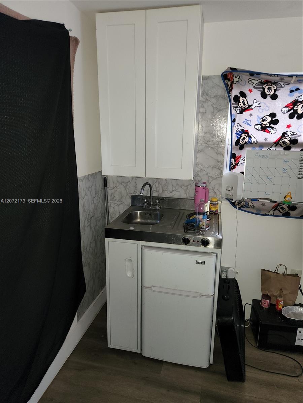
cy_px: 202
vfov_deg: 73.9
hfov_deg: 58.9
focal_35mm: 23
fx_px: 268
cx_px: 152
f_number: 1.8
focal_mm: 5.4
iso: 100
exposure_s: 1/24
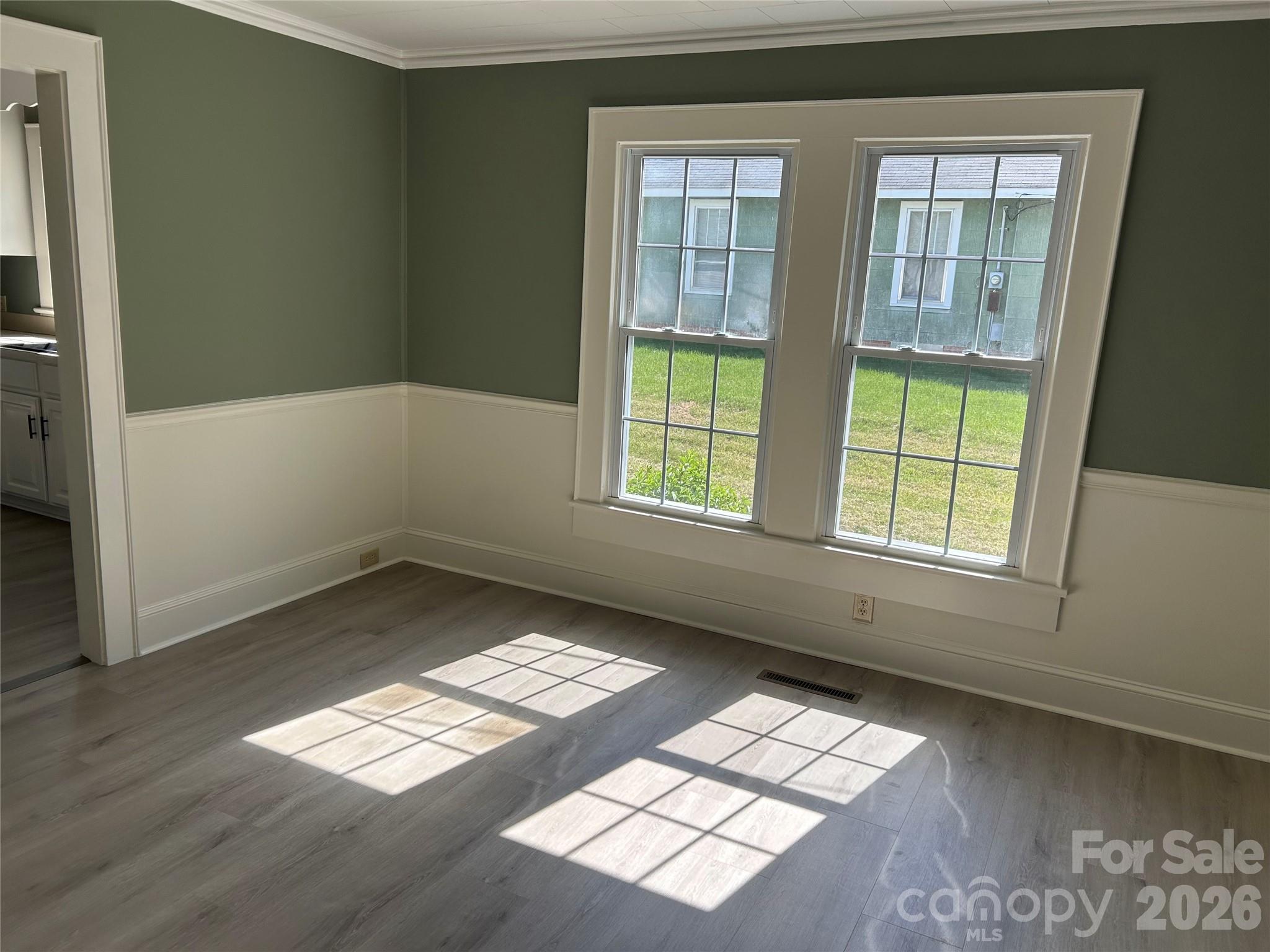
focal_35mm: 26
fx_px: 954
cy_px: 476
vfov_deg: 53.1
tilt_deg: -13.0
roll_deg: -2.4
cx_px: 635
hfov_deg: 67.3
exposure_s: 1/666
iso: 50
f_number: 1.5
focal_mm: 5.7
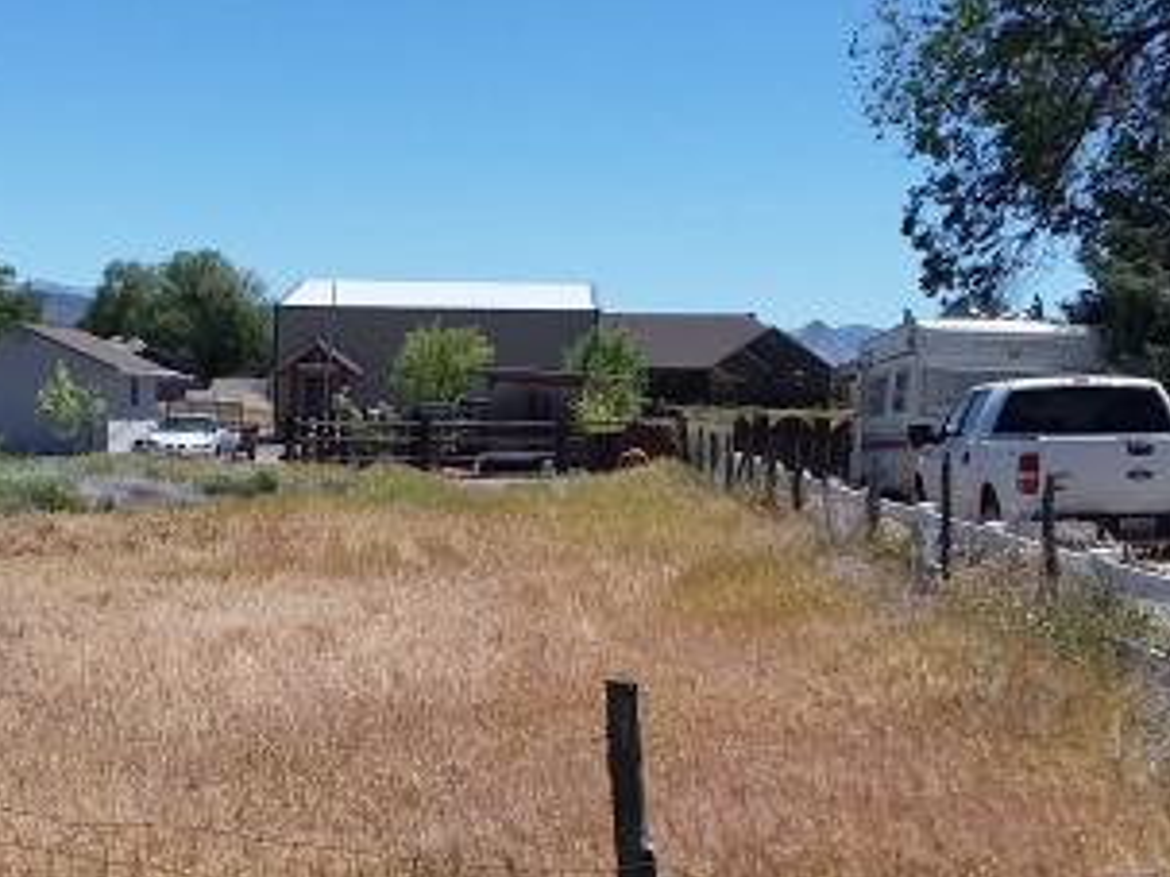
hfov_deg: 33.3
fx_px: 1926
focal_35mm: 57
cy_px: 576
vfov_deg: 25.5
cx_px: 344
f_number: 1.9
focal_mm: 2.91
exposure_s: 1/1878
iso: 50
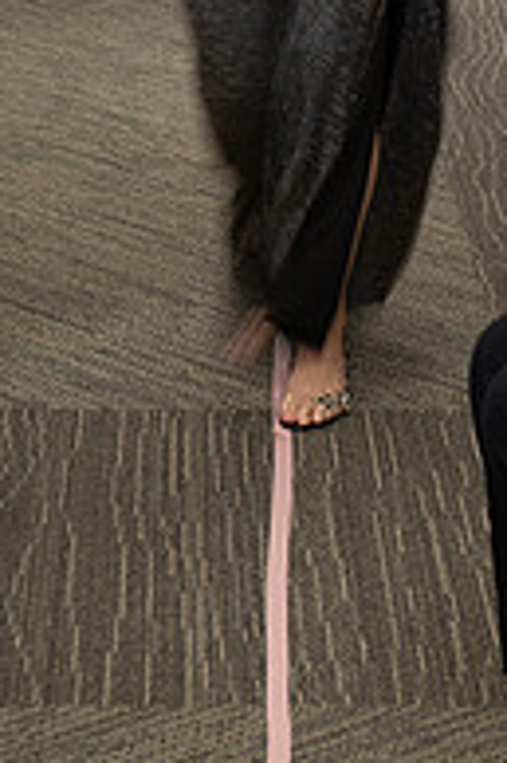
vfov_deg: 13.8
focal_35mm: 146
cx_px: 230
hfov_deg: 9.4
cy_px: -47
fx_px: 3090
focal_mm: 42
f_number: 5.3
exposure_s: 1/15
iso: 400
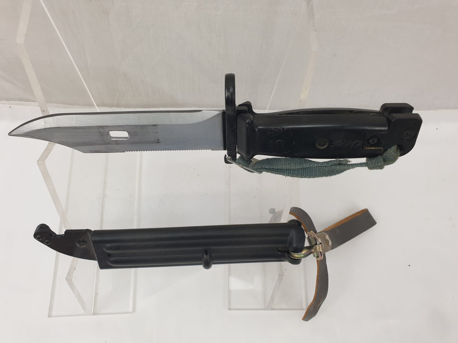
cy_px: 172
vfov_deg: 53.1
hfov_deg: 67.3
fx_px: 344
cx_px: 229
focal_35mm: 26
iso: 80
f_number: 2.4
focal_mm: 4.3
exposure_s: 1/100
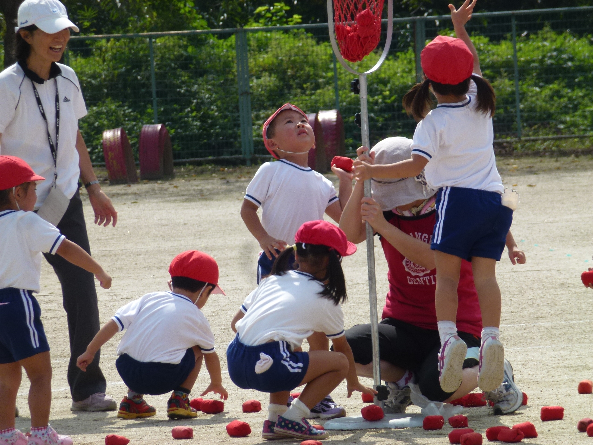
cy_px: 222
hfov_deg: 5.2
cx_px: 296
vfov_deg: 3.9
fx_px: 6578
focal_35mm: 384
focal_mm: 68.8
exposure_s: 1/500
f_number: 5.9
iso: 100
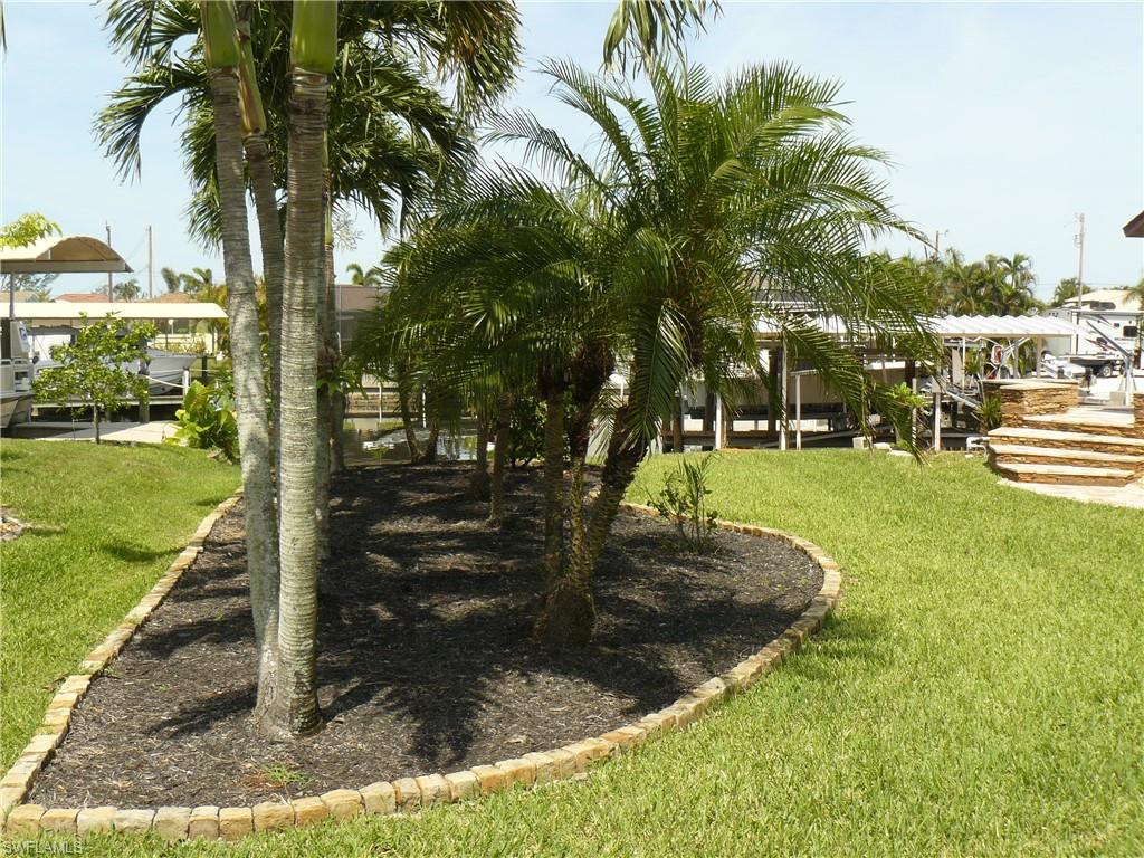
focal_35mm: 36
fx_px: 1190
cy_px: 429
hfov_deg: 51.4
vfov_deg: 39.7
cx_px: 572
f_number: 5.6
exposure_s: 1/250
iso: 100
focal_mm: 6
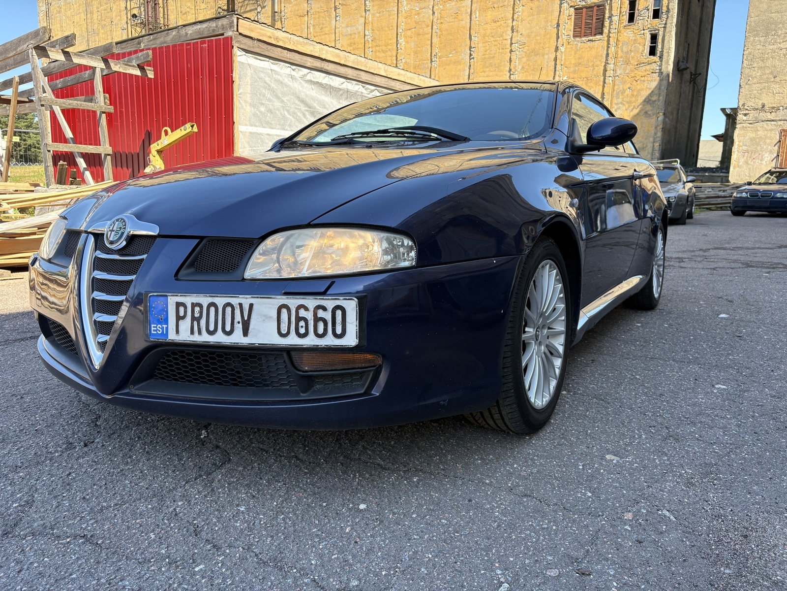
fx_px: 591
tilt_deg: -10.4
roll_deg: -1.8
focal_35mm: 26
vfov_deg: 53.1
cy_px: 296
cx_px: 394
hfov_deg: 67.3
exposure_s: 1/673
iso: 64
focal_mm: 5.96
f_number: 1.6
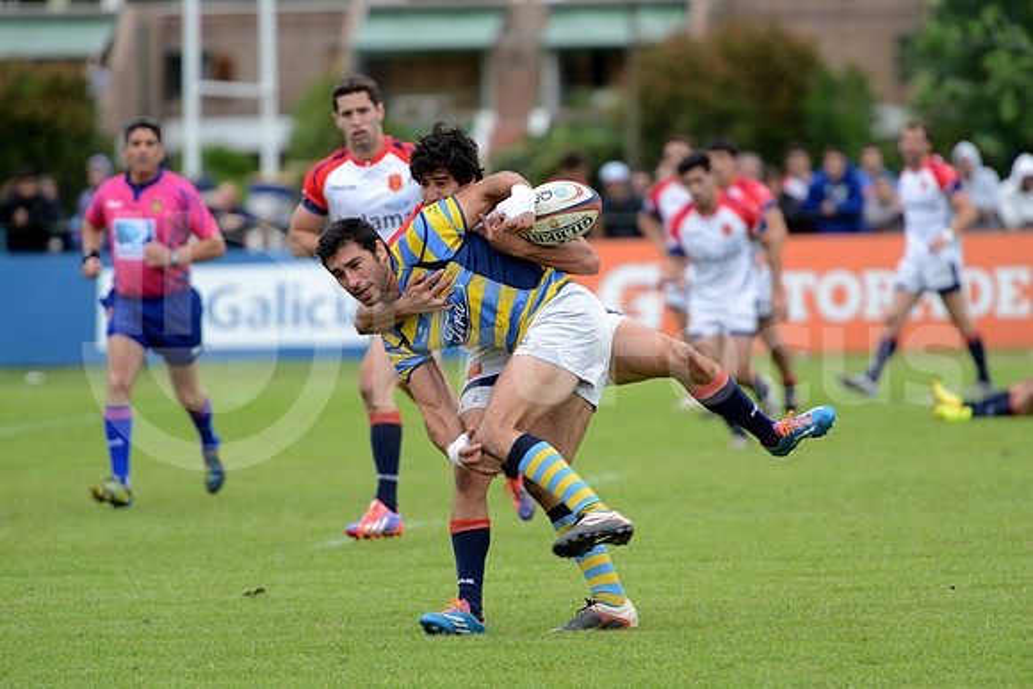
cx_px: 516
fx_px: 8036
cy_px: 344
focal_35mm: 280
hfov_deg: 7.4
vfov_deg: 4.9
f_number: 4
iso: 400
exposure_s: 1/640
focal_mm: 280
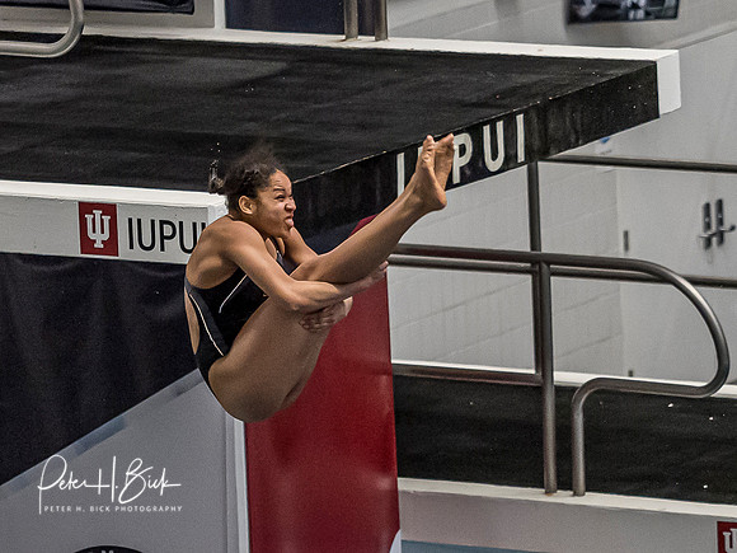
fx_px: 7986
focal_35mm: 375
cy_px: 334
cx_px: 225
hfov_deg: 5.3
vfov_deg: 4.0
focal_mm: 75
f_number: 2.8
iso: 4000
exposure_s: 1/1000
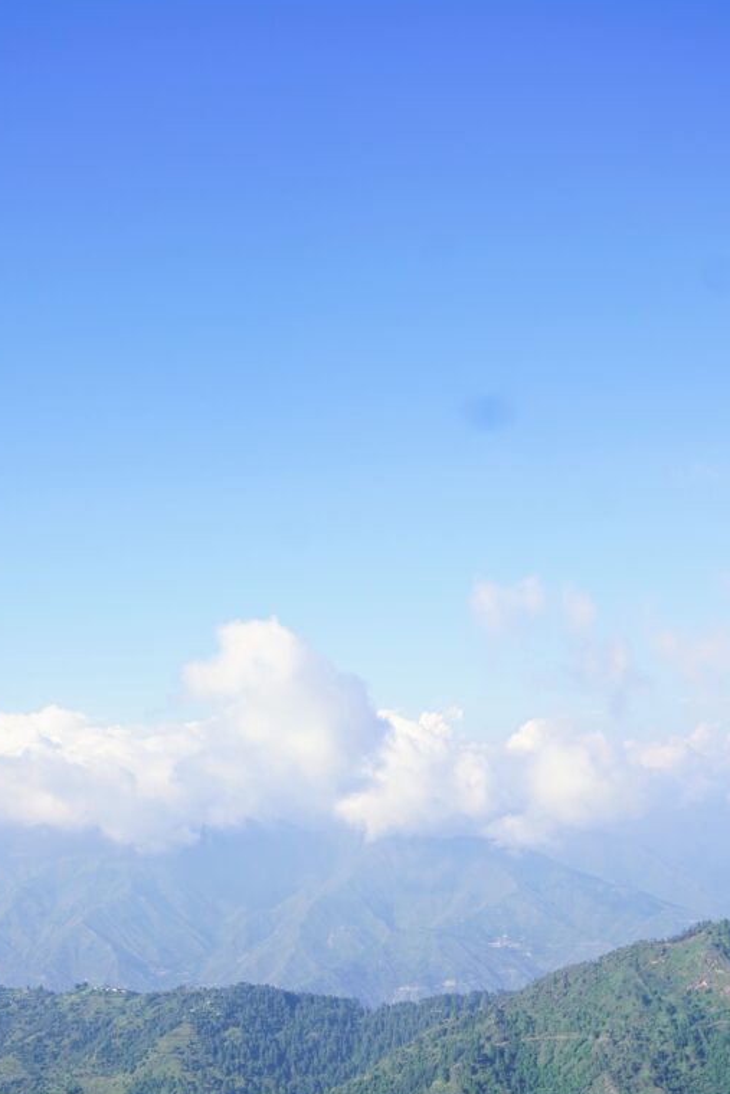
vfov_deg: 39.2
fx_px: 1520
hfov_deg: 26.9
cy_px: 718
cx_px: 281
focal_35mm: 50
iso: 100
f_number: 4
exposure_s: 1/800
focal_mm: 33
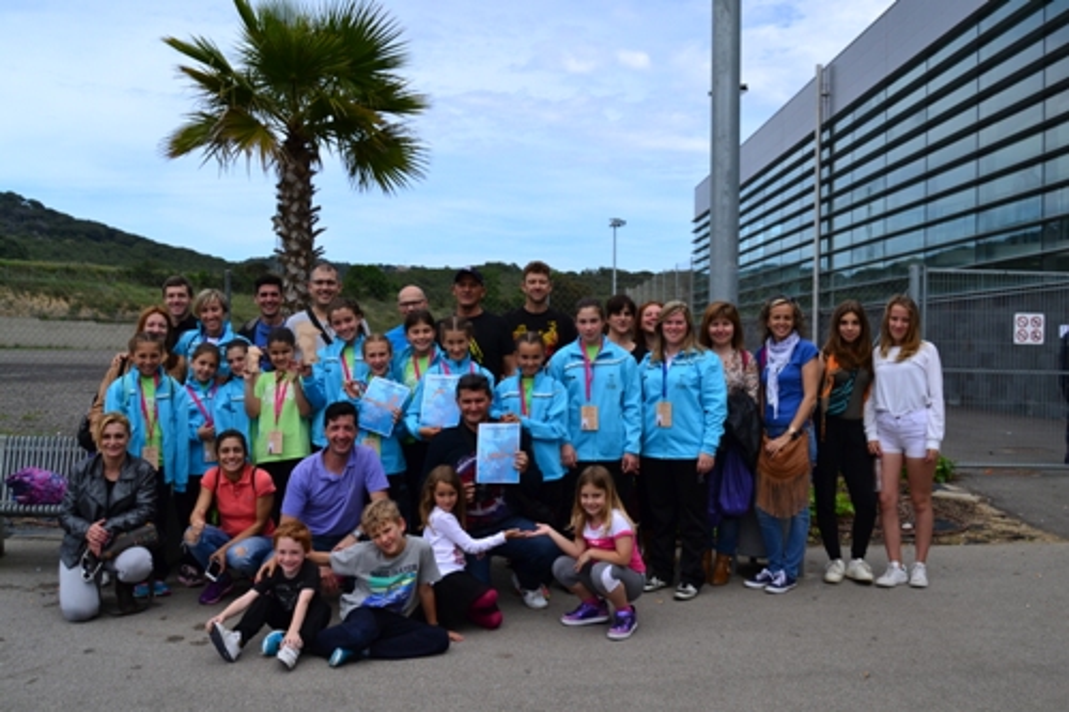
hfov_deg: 57.2
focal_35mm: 33
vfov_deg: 39.9
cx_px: 534
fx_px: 980
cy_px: 356
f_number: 5.6
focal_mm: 22
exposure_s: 1/1250
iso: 400
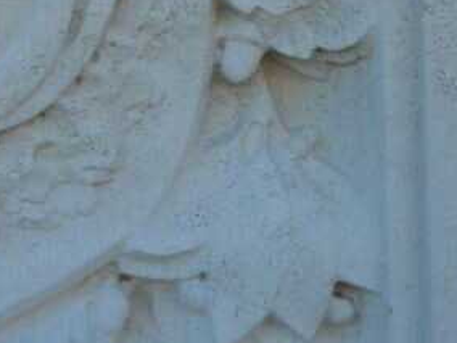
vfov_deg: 10.2
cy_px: -43
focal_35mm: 144
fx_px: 1901
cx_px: -71
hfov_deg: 13.4
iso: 80
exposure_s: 1/200
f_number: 4
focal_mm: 6.5
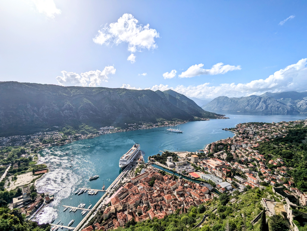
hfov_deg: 94.4
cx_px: 154
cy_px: 116
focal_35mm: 16
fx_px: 142
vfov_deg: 78.2
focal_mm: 2.35
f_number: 2.2
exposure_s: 1/6369
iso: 51
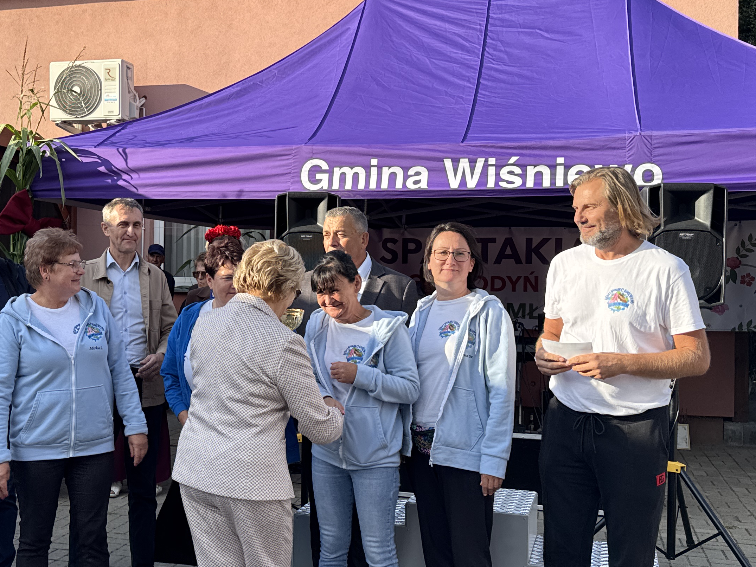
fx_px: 983
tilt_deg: +1.8
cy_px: 274
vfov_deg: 32.2
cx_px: 227
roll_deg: -0.4
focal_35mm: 45
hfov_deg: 41.3
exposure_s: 1/1238
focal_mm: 6.76
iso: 80
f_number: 1.78
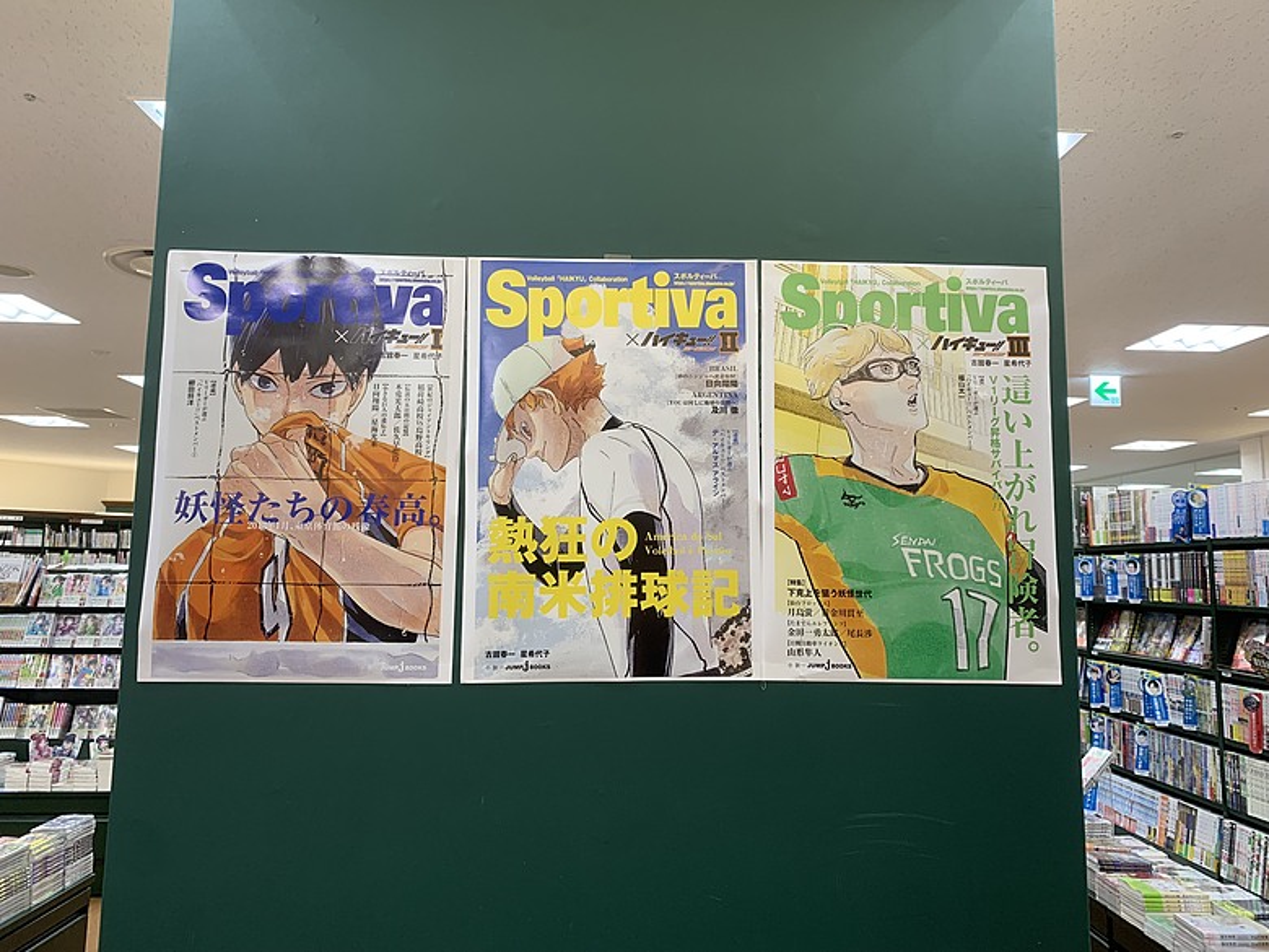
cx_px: 634
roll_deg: -1.2
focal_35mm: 26
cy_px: 476
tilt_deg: +7.8
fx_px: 953
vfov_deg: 53.1
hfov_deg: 67.3
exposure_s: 1/100
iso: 100
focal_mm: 4.25
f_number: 1.8
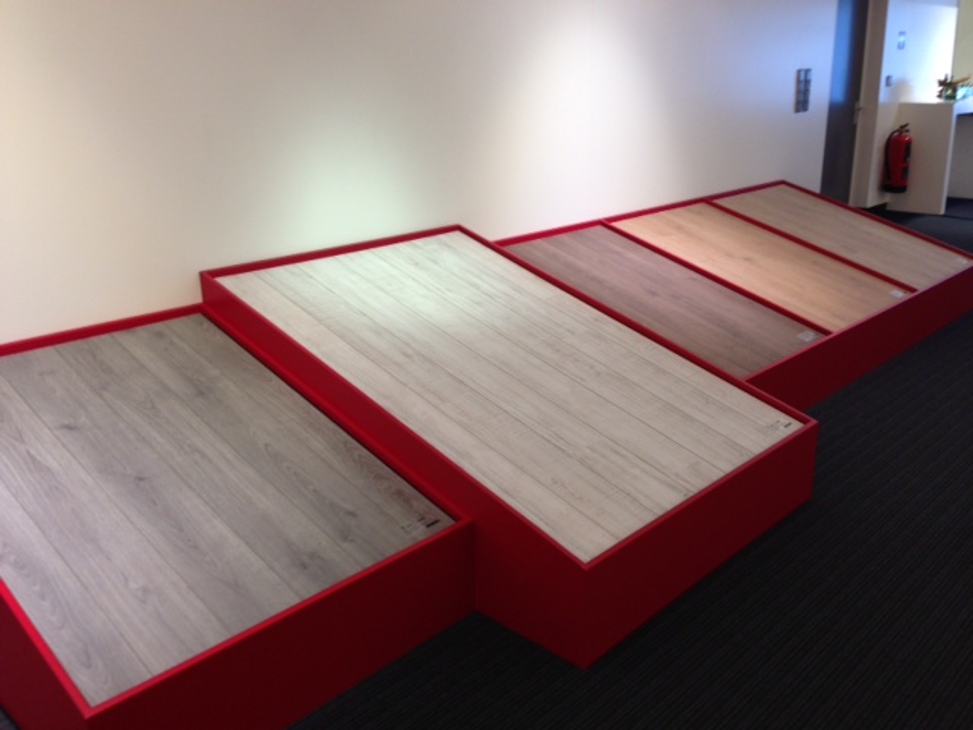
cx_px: 486
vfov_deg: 42.9
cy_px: 365
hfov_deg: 55.4
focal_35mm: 33
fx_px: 928
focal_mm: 4.13
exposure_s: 1/40
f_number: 2.4
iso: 64
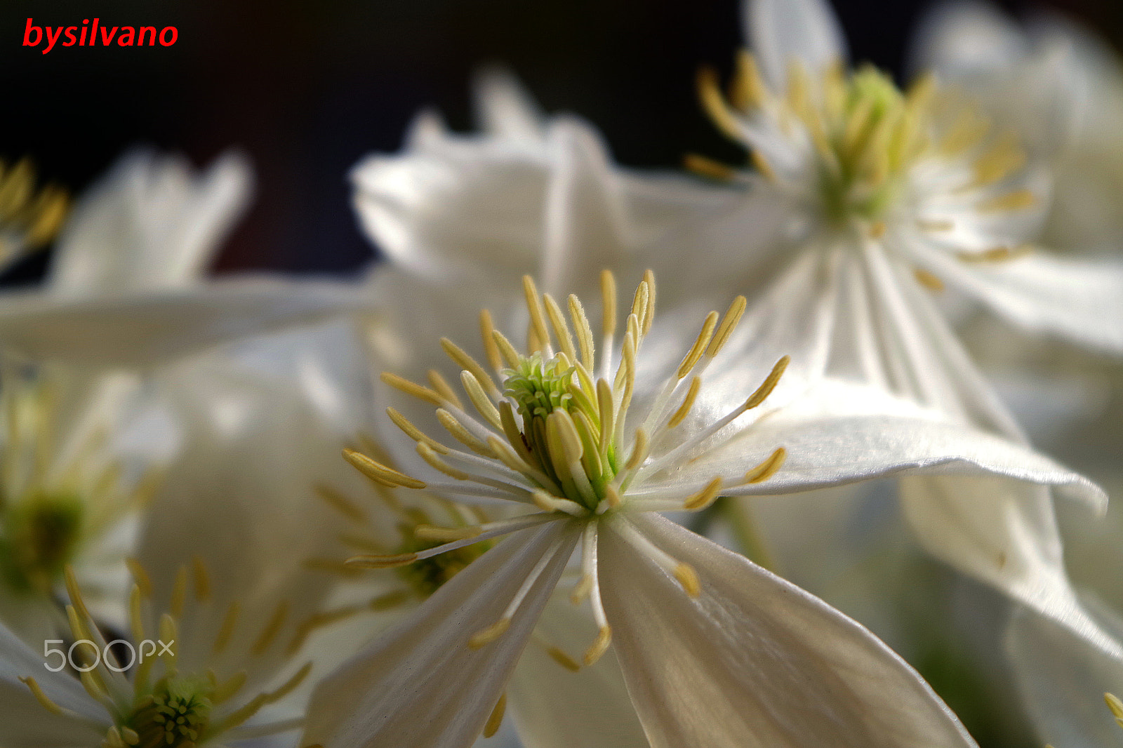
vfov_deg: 16.6
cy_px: 374
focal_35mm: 82
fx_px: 2557
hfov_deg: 24.8
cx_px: 562
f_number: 7.1
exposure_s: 1/320
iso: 200
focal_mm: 55
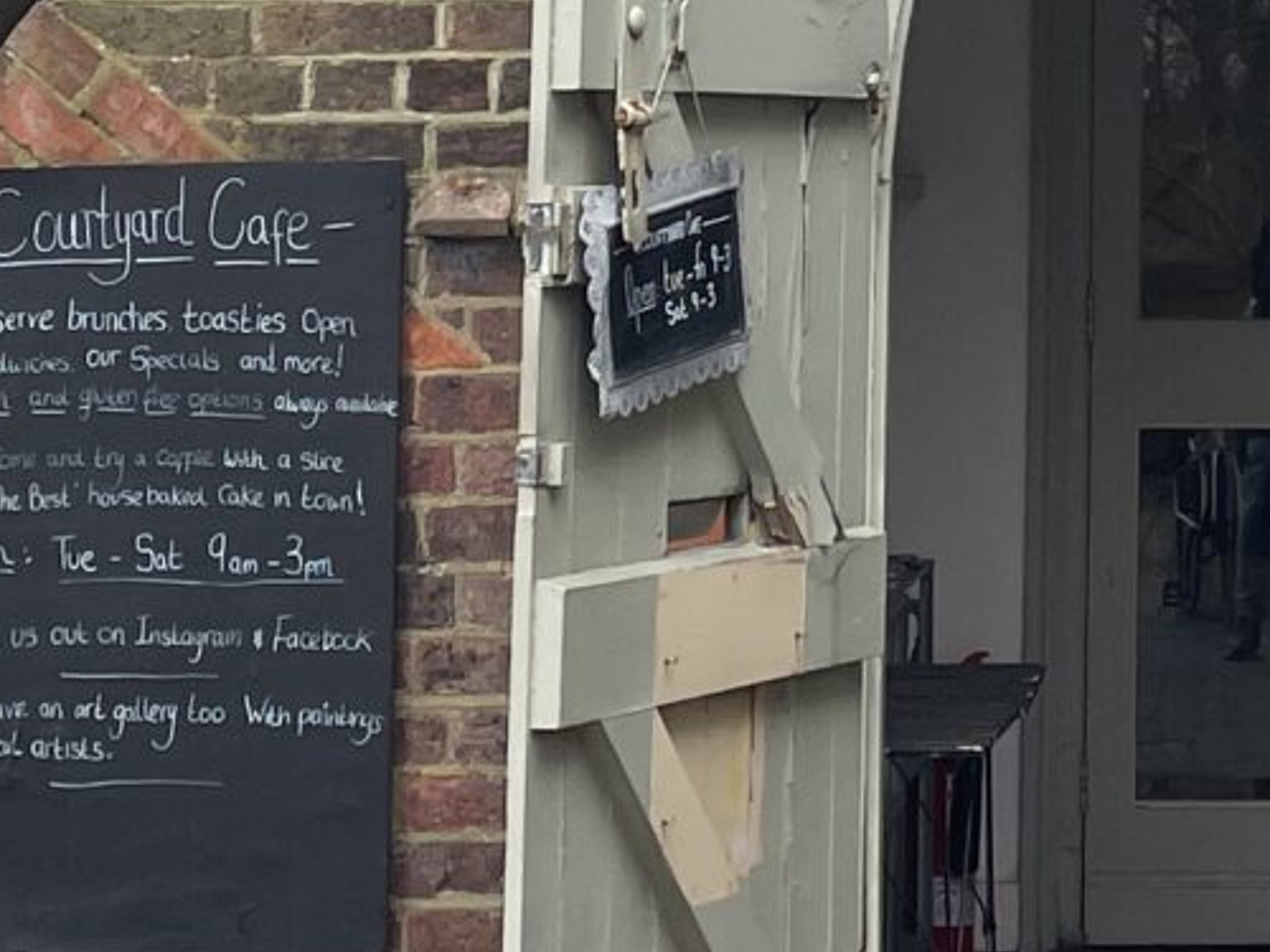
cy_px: -541
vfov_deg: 10.7
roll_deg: +0.5
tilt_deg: +9.1
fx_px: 4880
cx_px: 1359
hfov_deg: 14.5
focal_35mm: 133
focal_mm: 4.2
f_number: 1.6
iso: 32
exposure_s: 1/725
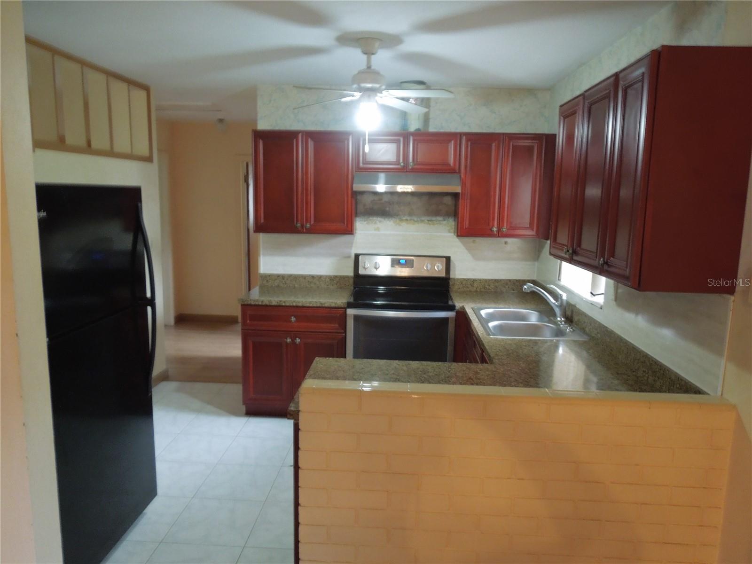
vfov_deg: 54.9
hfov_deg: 69.4
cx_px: 376
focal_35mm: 25
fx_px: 543
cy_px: 282
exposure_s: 1/13
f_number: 3.3
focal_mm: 4.5
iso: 400
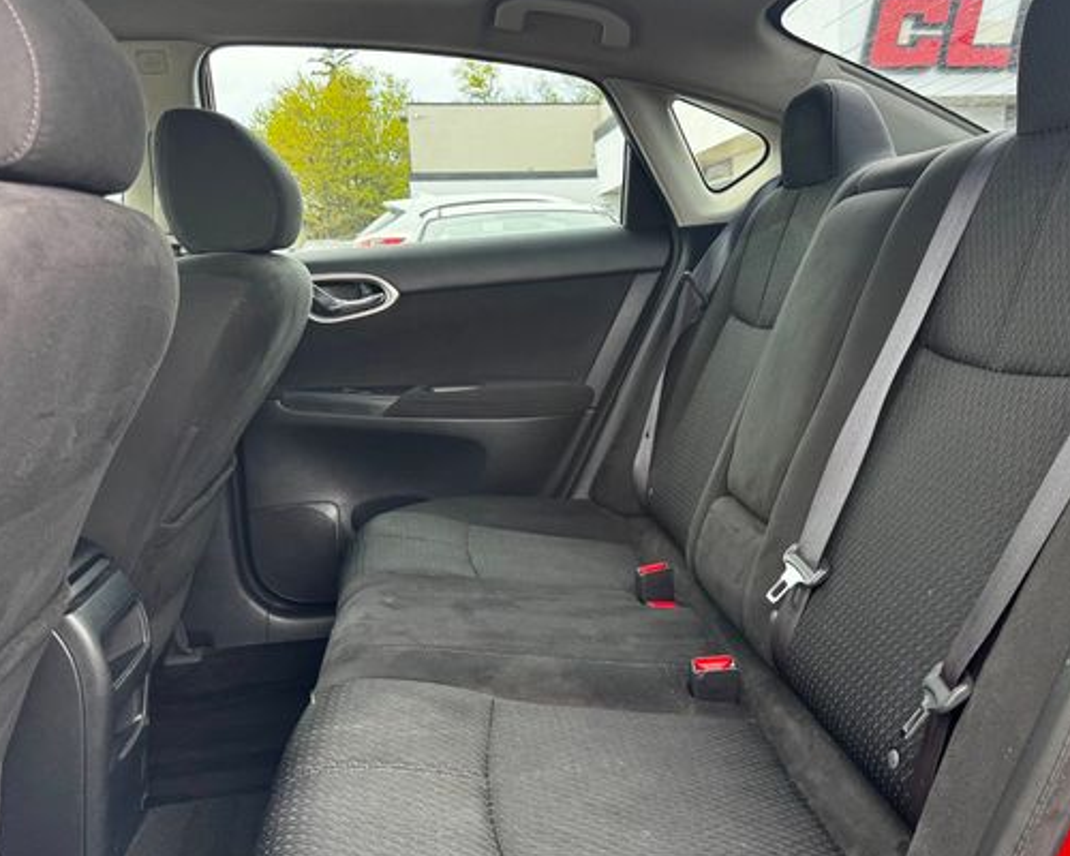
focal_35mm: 30
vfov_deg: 48.5
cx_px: 640
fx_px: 950
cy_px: 419
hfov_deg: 58.3
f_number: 1.78
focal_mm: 6.76
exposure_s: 1/155
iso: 100
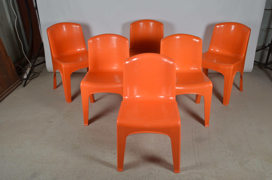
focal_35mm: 33
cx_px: 136
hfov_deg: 57.3
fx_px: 249
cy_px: 90
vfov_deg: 39.8
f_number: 14
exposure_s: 1/125
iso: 100
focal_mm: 22
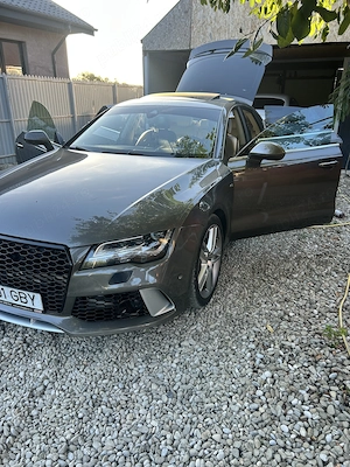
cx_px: 175
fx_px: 351
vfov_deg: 67.3
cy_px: 234
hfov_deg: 53.1
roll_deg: -1.2
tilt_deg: -21.1
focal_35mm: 26
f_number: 1.5
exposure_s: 1/201
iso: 40
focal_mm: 5.7
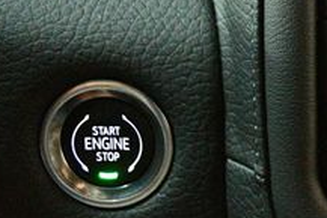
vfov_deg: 12.7
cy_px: -35
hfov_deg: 17.6
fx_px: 963
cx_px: 463
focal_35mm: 106
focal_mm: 24
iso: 12800
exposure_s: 1/40
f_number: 4
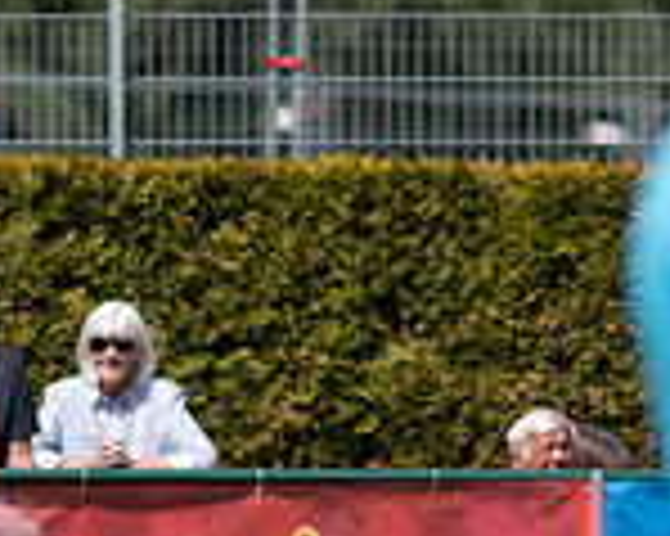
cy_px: 782
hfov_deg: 1.0
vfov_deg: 0.8
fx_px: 37433
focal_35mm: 1889
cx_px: -80
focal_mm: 300
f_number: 3.2
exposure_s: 1/1600
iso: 100
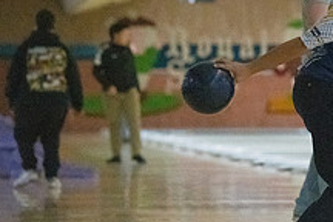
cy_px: 98
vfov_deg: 3.8
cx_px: 401
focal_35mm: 362
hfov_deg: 5.7
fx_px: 3348
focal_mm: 135
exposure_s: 1/1000
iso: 10000
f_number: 4
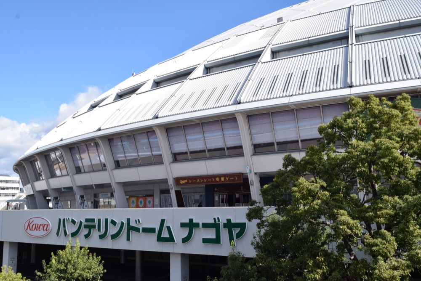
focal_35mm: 33
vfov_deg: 40.0
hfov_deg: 57.2
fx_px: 386
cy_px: 140
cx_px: 210
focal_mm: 22
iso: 800
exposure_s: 1/640
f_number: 13
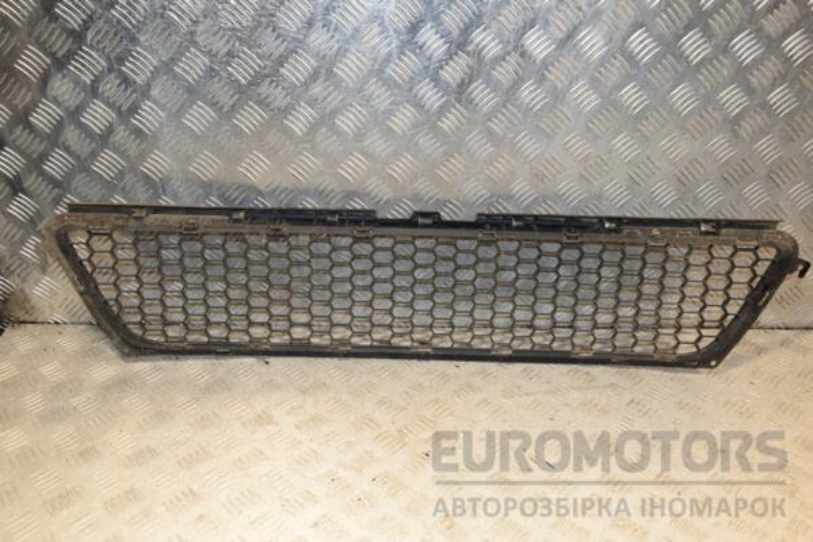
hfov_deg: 57.2
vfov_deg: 40.0
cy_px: 271
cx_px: 406
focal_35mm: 33
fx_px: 745
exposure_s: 1/200
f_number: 6.3
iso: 800
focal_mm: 22
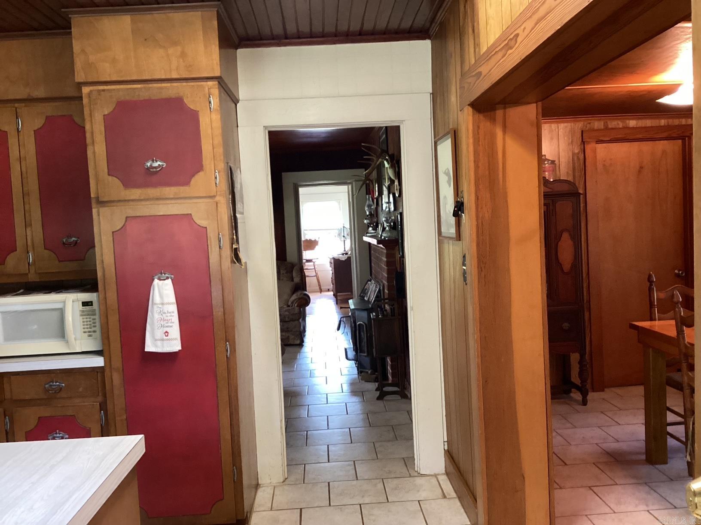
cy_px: 262
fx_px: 628
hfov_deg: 58.4
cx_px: 350
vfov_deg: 45.4
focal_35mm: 31
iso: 320
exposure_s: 1/40
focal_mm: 3.3
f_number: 2.4
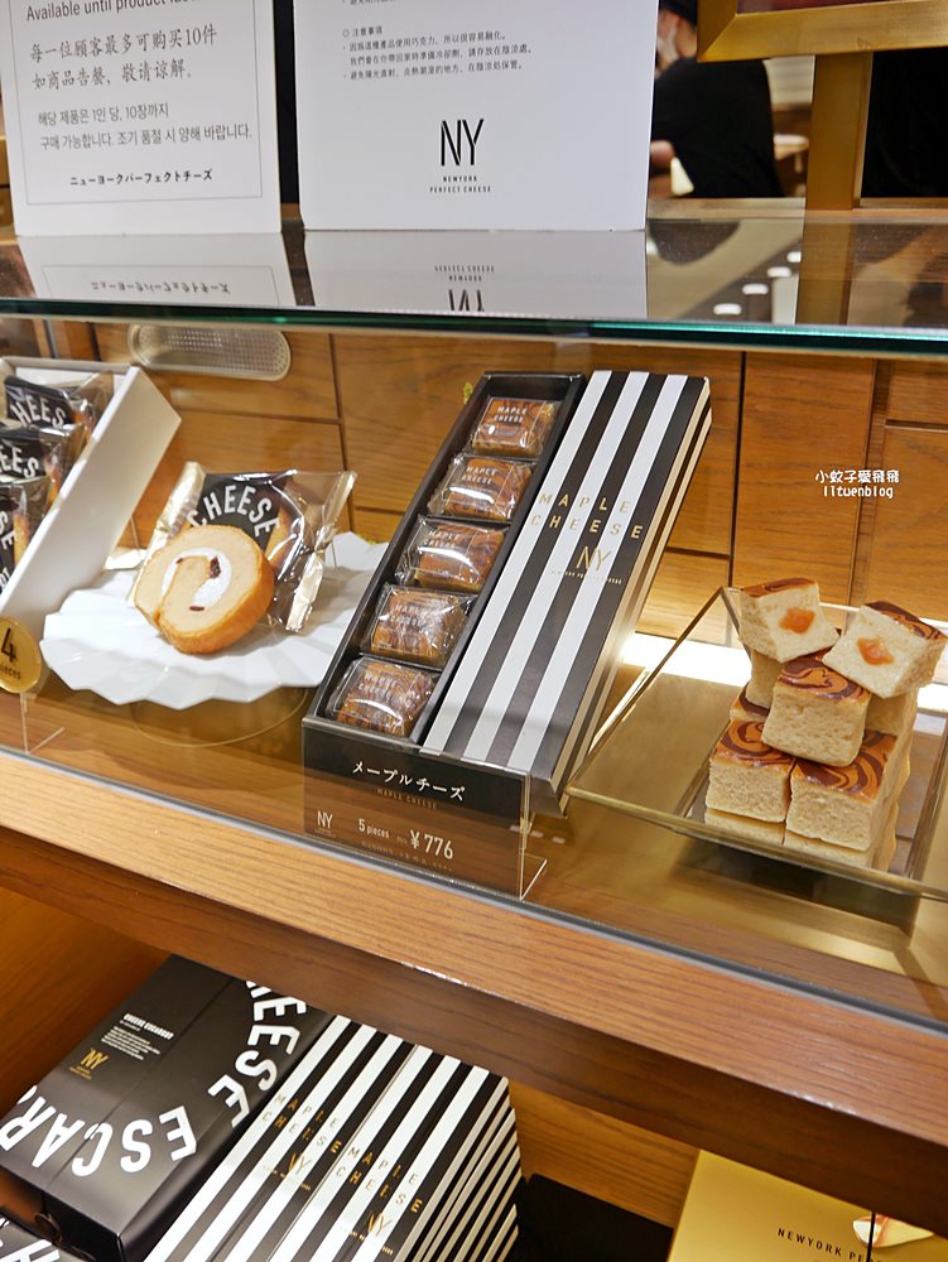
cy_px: 631
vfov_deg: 63.4
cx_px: 474
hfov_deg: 49.8
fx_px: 1022
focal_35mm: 28
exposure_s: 1/80
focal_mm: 14
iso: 200
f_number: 3.5
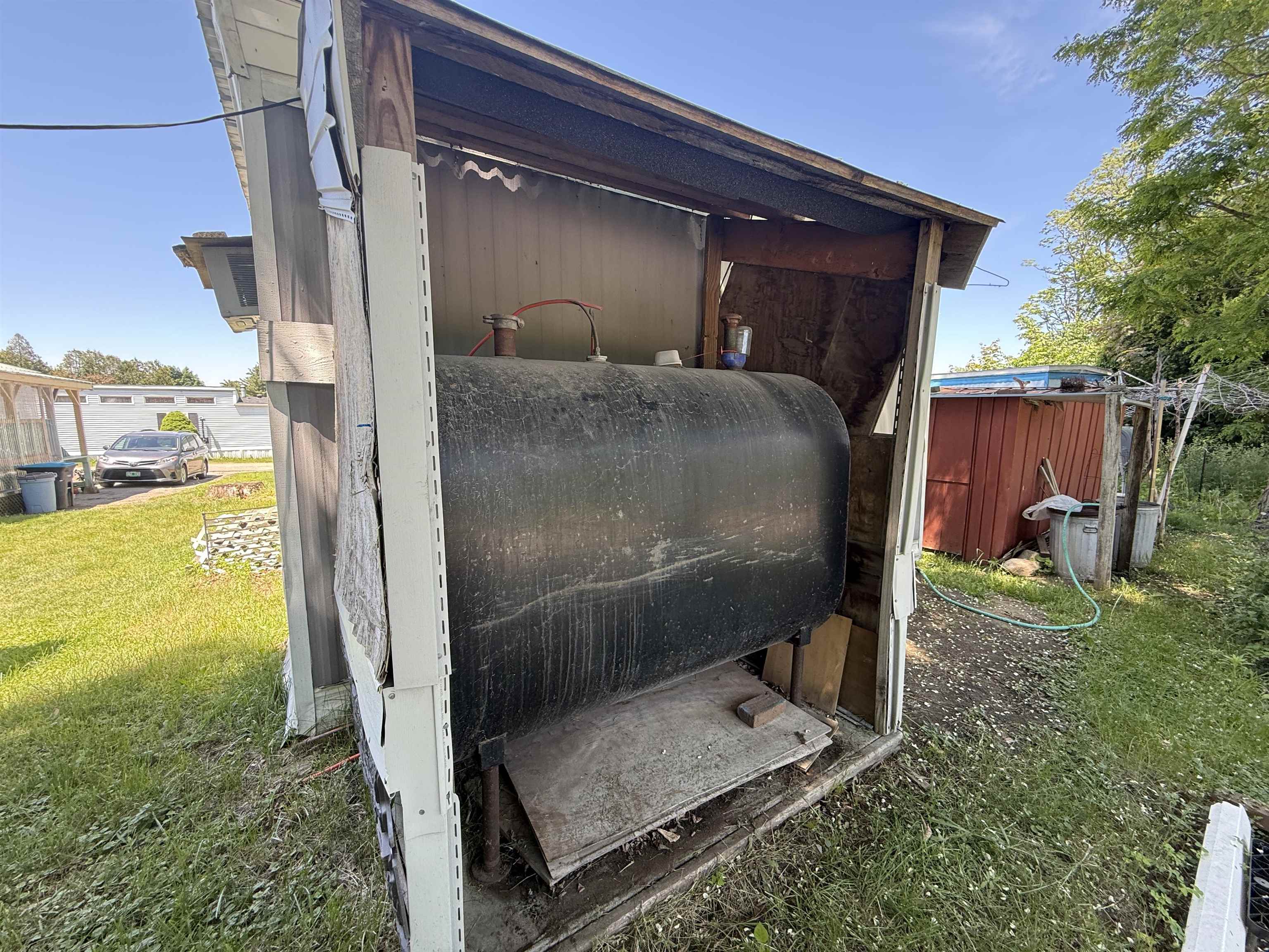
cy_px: 476
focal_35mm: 14
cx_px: 634
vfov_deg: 85.7
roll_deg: +0.7
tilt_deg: -7.1
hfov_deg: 102.1
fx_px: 513
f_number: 2.2
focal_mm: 2.22
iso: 80
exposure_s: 1/99
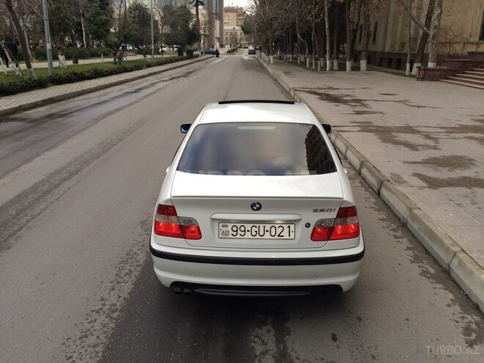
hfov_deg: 61.7
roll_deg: -0.1
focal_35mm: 29
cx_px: 242
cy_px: 182
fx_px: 405
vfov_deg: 48.2
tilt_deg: -17.2
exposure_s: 1/100
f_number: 2.2
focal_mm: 4.15
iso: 32
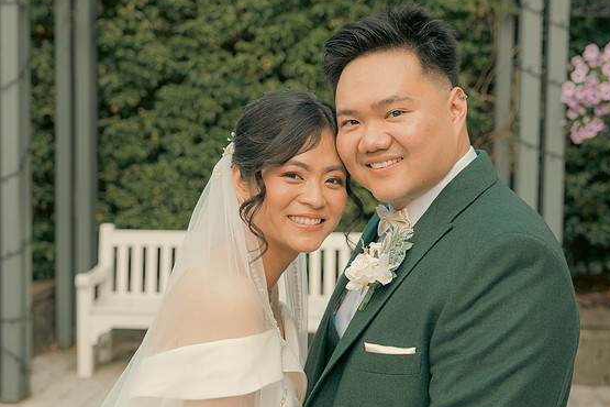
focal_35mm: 69
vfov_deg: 19.7
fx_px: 1169
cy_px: 207
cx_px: 318
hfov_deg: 29.2
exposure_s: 1/160
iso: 125
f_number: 3.5
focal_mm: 44
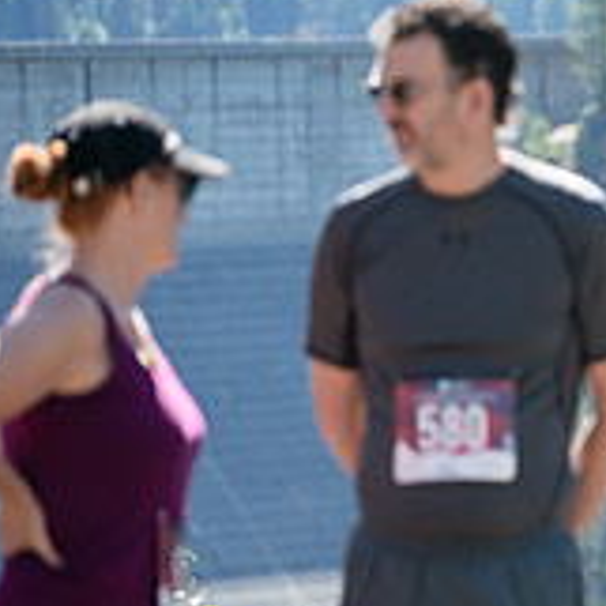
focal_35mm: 464
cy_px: 401
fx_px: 9190
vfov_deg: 3.8
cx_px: 1043
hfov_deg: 3.8
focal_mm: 150
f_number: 4
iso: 200
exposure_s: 1/500
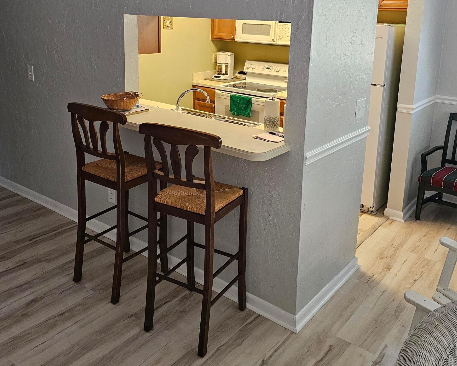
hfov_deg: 52.8
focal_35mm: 34
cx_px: 224
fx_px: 460
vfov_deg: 42.6
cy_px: 112
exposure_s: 1/120
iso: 320
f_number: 1.7
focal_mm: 6.3
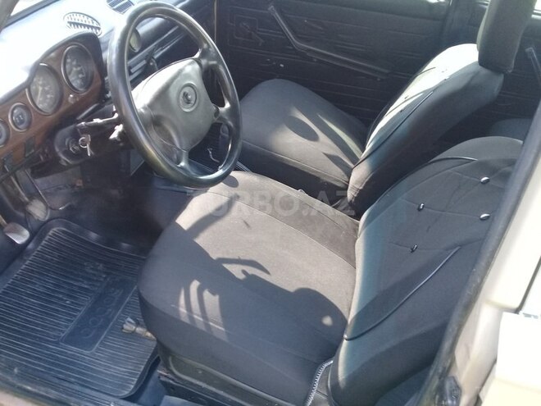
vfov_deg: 45.4
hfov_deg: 58.4
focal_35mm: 31
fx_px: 484
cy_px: 203
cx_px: 270
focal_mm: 3.3
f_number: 2.2
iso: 64
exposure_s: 1/50
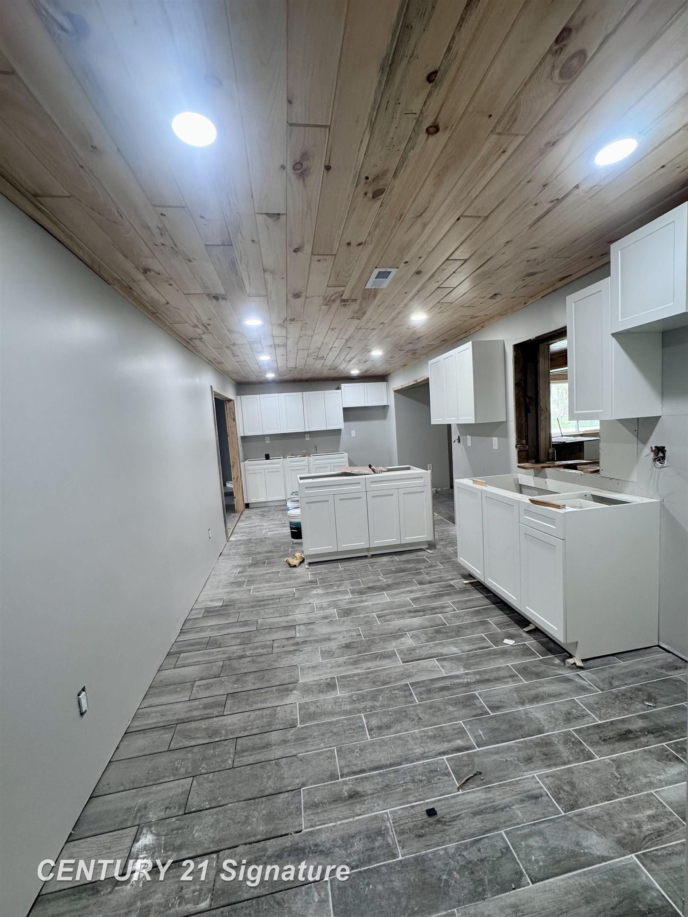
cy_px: 458
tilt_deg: -5.4
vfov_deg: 102.1
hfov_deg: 85.7
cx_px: 344
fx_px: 371
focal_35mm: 14
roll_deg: +3.5
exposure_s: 1/120
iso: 250
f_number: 2.2
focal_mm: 2.22
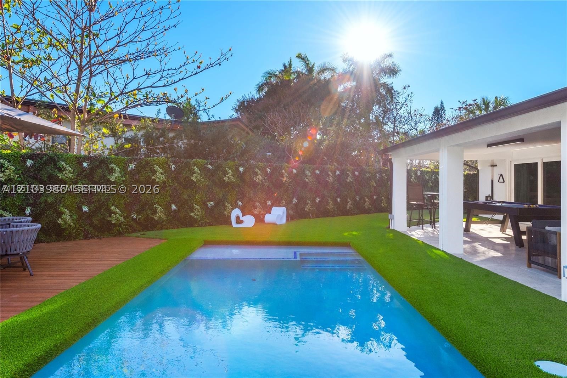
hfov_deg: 78.6
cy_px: 189
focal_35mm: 22
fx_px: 347
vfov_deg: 57.2
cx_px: 284
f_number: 8
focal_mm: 22
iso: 320
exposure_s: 1/500
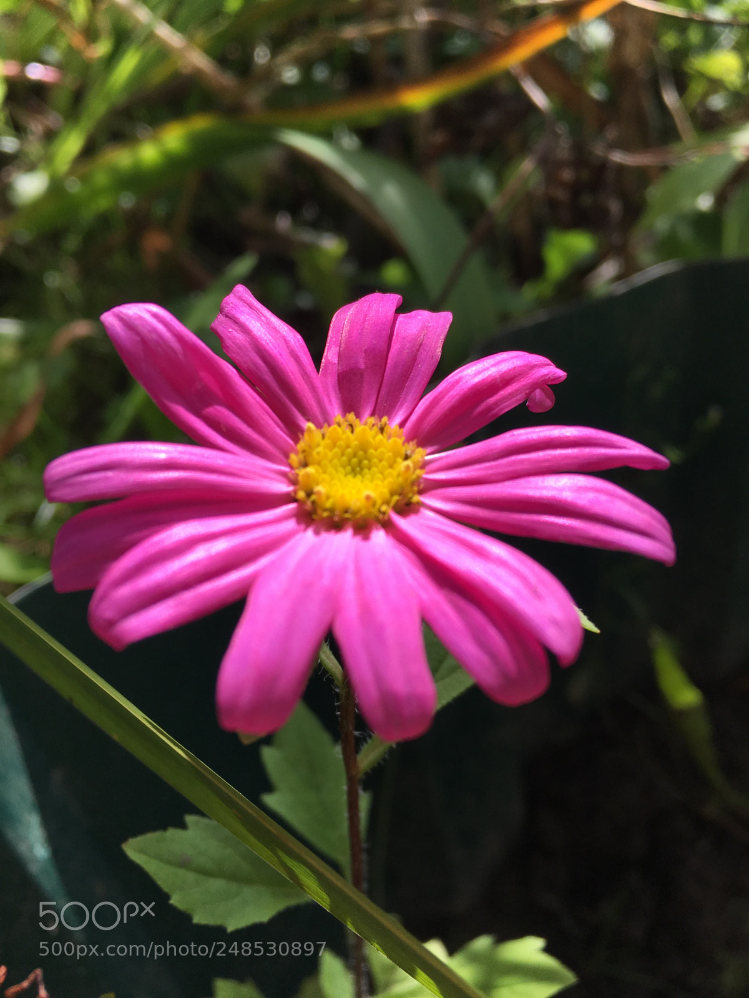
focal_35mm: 29
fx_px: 837
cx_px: 374
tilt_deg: -45.4
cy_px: 499
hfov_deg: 48.2
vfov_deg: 61.7
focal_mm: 4.15
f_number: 2.2
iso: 25
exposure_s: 1/1012
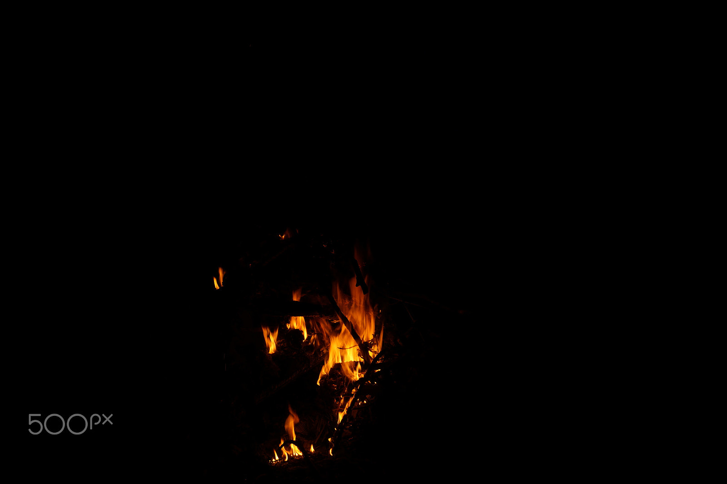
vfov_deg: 29.8
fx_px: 908
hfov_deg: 43.6
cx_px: 364
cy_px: 242
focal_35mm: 45
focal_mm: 30
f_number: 9
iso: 100
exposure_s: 1/40
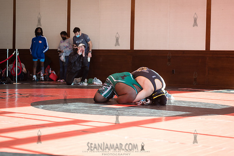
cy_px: 78
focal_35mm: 80
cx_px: 117
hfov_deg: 25.4
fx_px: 520
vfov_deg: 17.1
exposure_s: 1/400
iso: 400
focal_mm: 80
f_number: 3.5
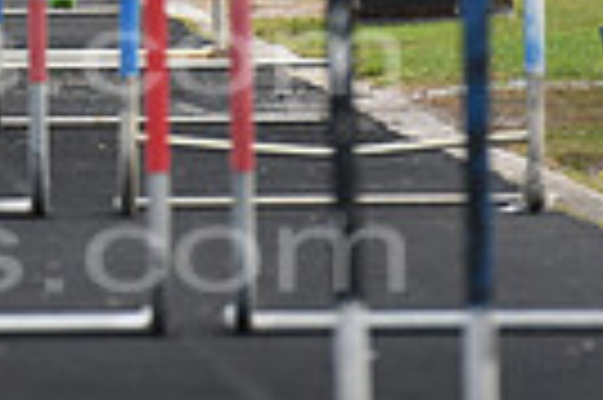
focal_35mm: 1301
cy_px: -231
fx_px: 21765
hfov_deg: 1.6
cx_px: -616
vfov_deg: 1.1
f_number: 4
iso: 800
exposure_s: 1/1600
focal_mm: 200
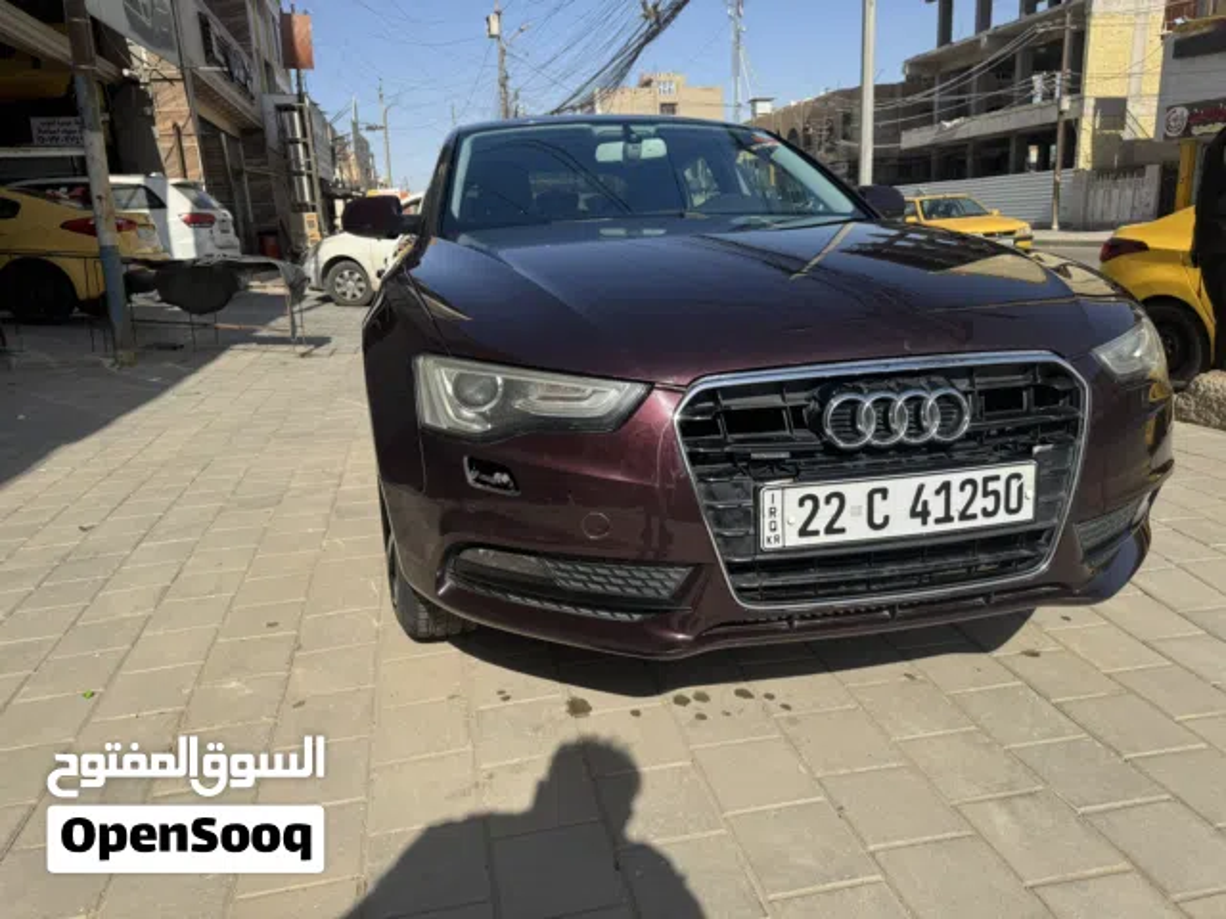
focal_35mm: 24
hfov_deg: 71.6
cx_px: 613
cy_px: 460
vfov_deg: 56.8
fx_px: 850
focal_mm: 6.76
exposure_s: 1/4310
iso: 80
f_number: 1.78
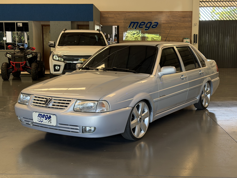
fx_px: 329
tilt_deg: -8.0
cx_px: 118
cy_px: 89
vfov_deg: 30.3
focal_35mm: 48
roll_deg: +0.0
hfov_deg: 39.7
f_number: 1.78
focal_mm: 6.76
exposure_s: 1/121
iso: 80
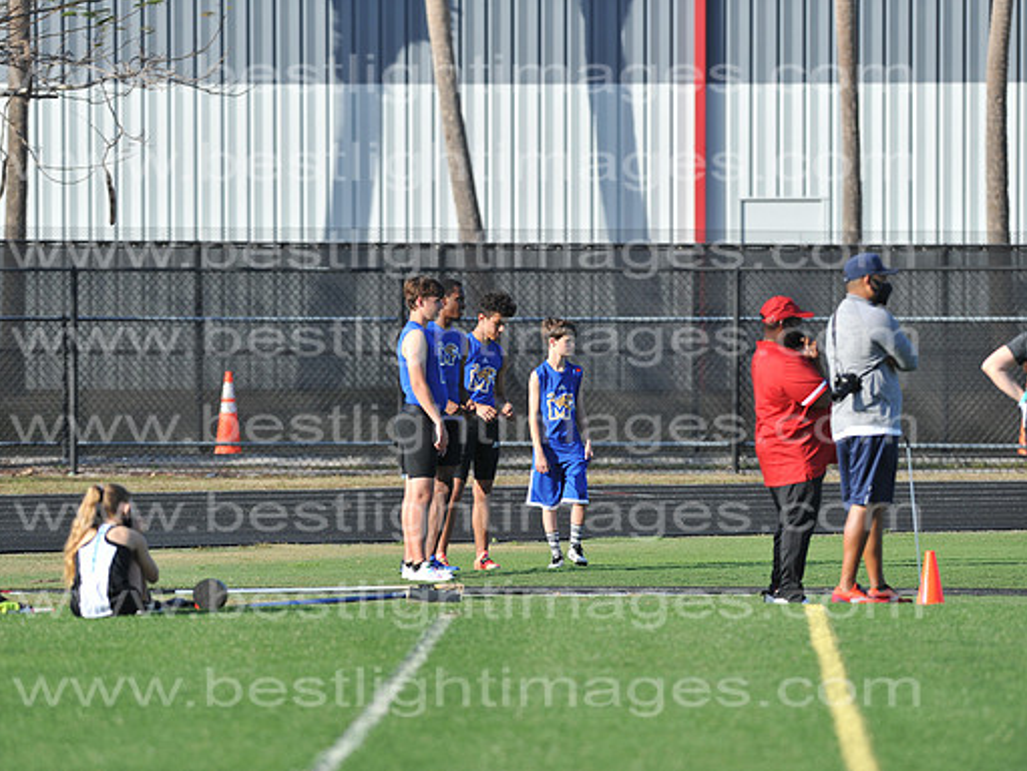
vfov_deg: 4.6
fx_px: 9708
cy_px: 386
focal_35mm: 327
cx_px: 468
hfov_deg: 6.1
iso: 320
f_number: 4.5
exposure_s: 1/2000
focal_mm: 300
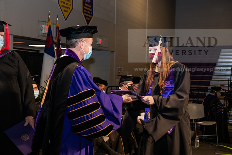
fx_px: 361
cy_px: 78
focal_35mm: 56
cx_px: 116
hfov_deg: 35.6
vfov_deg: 24.2
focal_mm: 56
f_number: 6.3
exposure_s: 1/200
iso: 1600
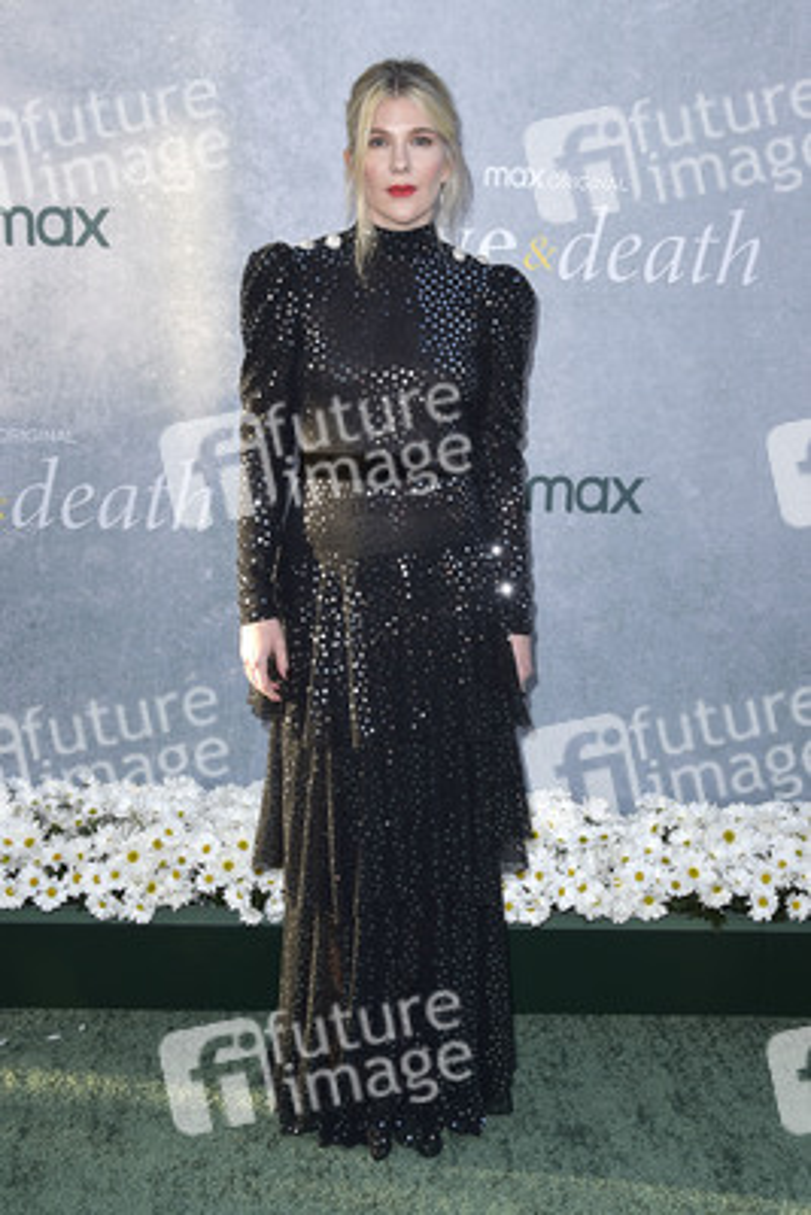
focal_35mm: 36
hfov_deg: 36.9
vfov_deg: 53.1
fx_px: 1215
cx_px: 406
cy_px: 608
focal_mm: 36
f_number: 6.3
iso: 320
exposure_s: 1/250
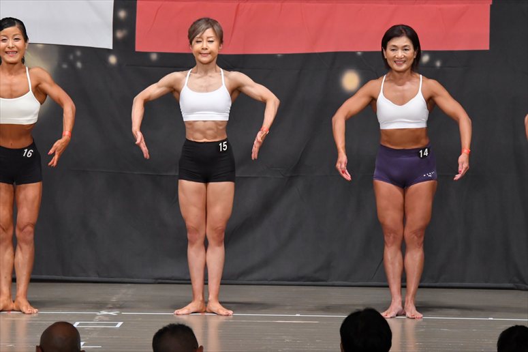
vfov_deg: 5.7
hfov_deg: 8.6
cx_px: 264
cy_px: 176
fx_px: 3518
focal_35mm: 240
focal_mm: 160
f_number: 5.6
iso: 5000
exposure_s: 1/400
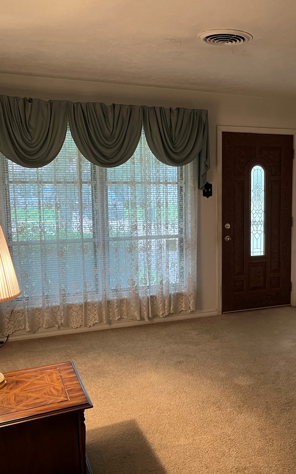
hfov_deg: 33.6
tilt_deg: -5.9
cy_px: 237
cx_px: 230
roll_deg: +0.4
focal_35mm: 37
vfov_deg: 52.8
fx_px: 478
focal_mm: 5.1
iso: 250
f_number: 1.6
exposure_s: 1/60
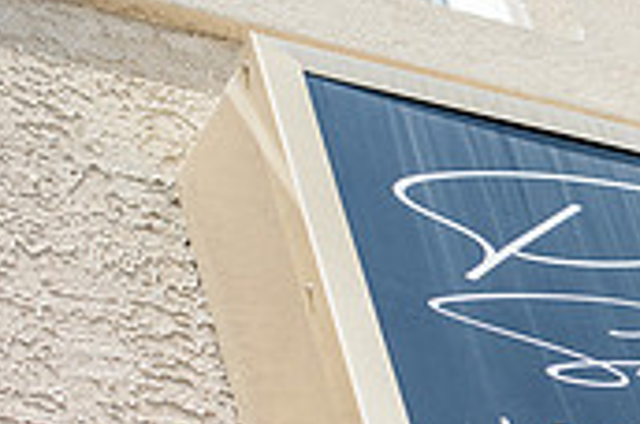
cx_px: 949
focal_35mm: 169
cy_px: 392
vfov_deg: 8.1
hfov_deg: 11.7
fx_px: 2999
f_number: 3.2
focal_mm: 50
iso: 800
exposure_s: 1/4000
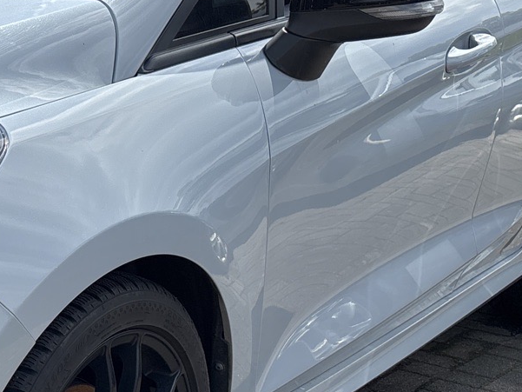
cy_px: 286
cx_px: -107
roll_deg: -1.0
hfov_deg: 21.8
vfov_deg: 17.7
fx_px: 1252
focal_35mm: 83
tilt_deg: -14.6
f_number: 1.6
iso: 50
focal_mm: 5.96
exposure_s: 1/3021
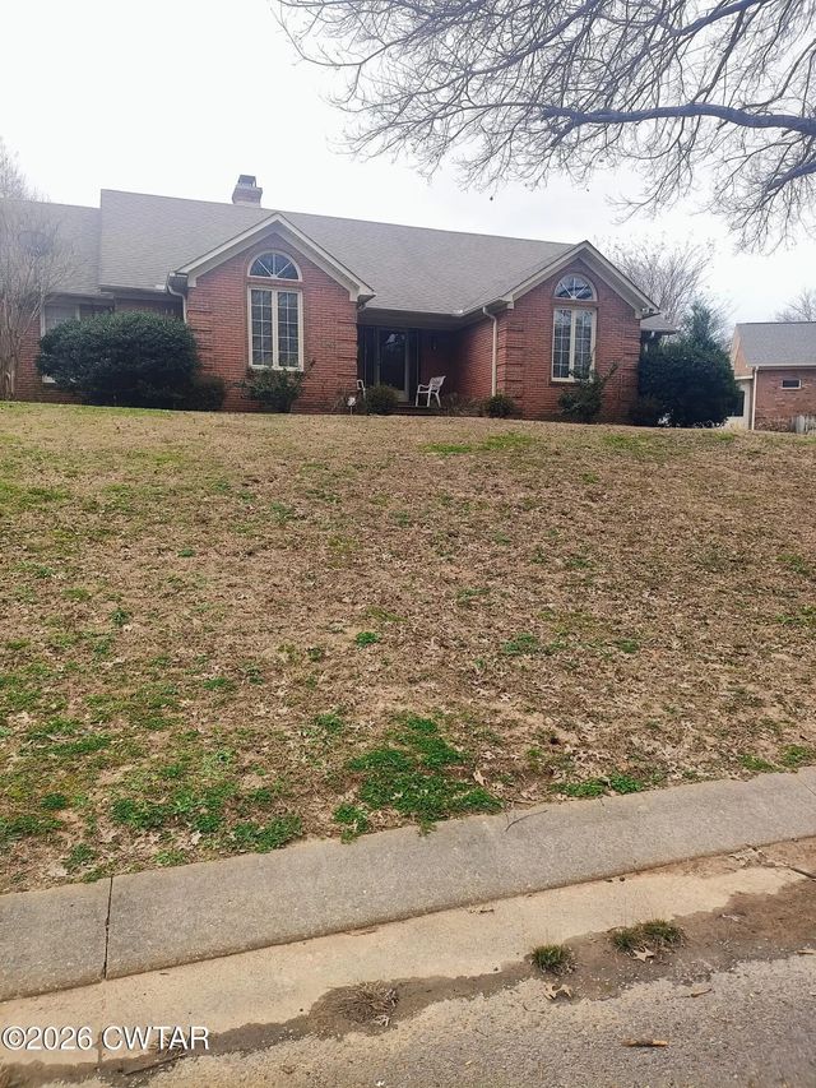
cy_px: 544
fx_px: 786
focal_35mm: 25
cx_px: 408
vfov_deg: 69.4
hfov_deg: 54.9
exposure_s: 1/339
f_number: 1.7
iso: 100
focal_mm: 4.71
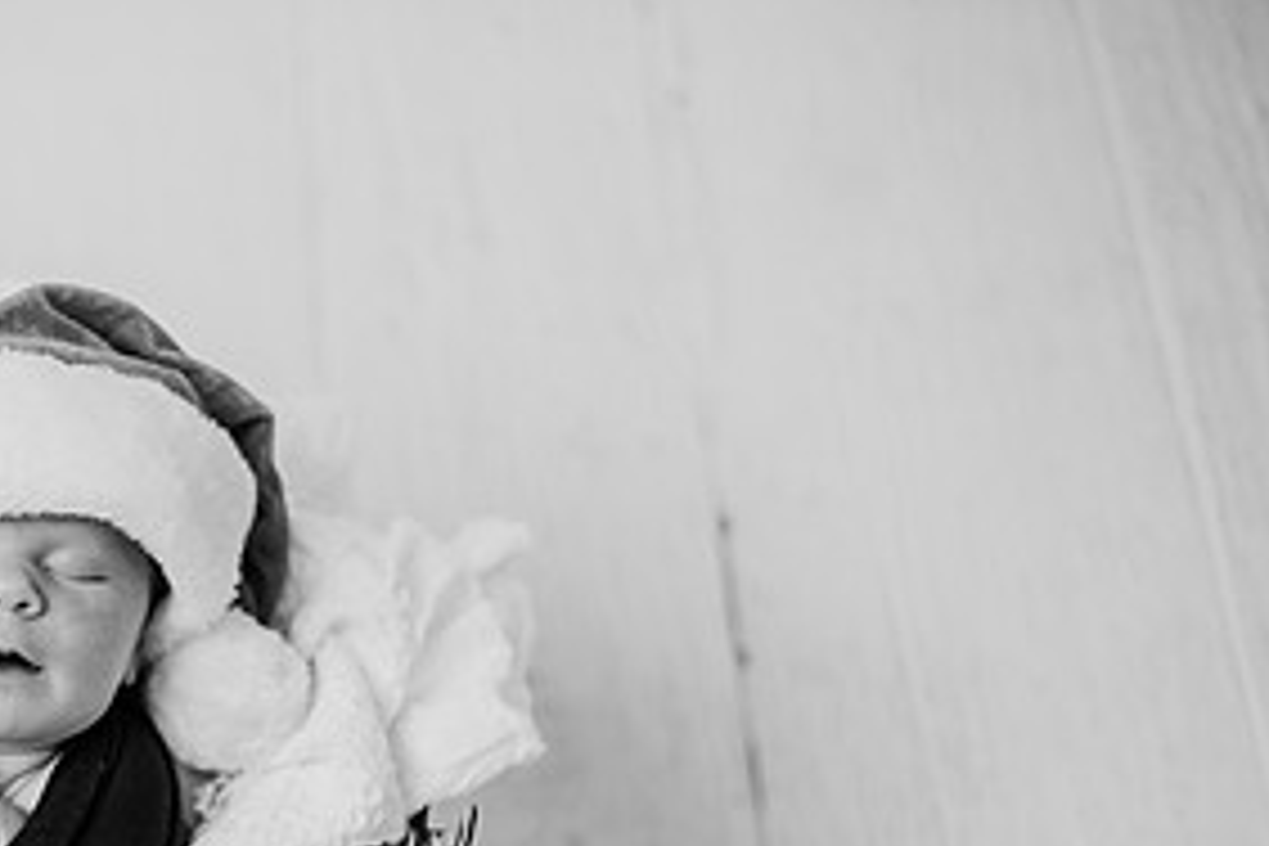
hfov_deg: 19.3
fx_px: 3630
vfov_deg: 13.1
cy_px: 817
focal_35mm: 103
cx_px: -9
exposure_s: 1/200
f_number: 2.2
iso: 100
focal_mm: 50
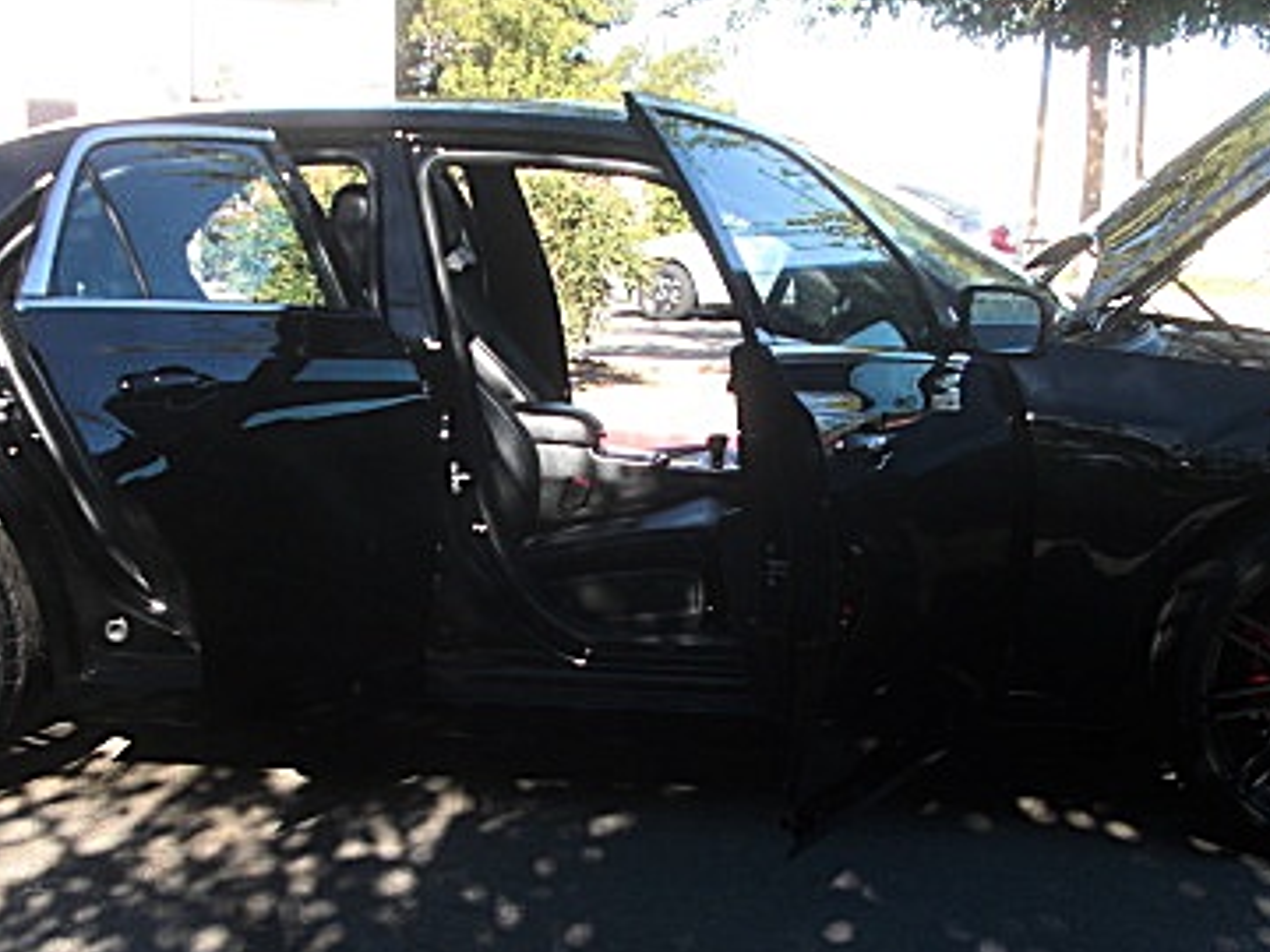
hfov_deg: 30.3
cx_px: 586
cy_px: 614
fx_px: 2348
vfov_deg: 22.9
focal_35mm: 64
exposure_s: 1/200
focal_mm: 6.3
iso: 50
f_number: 2.8
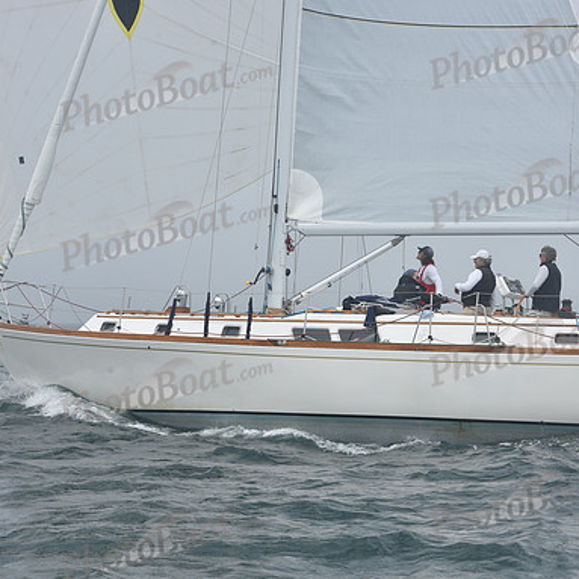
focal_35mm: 90
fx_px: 1703
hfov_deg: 19.3
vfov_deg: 19.3
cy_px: 290
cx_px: 352
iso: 250
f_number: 10
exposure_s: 1/800
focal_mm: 70
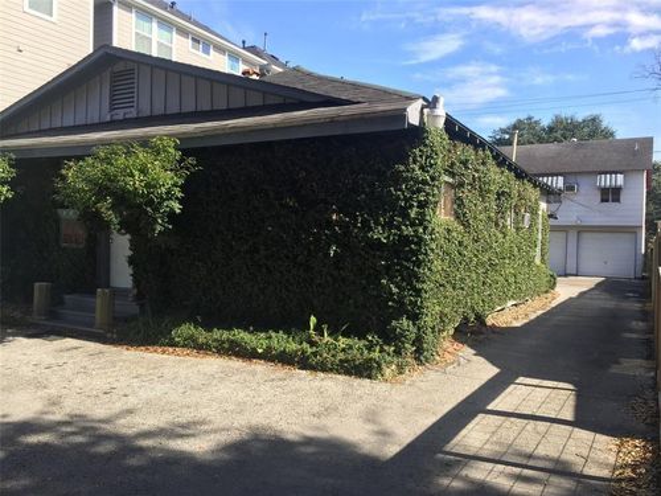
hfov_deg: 61.7
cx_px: 330
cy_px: 248
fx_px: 554
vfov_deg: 48.2
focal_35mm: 29
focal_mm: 4.15
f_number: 2.2
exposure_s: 1/1014
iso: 32
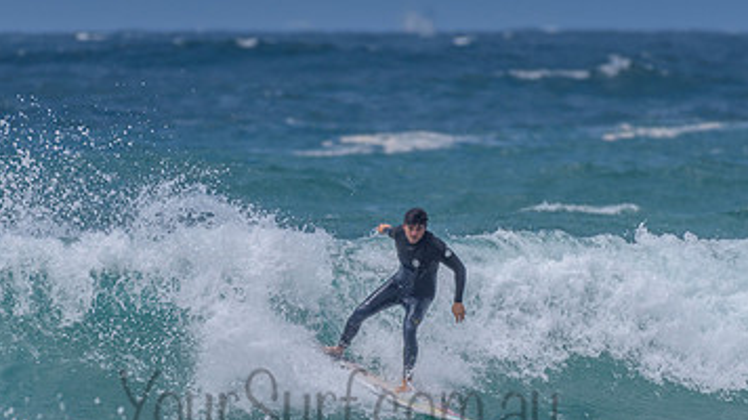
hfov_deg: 2.1
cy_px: 295
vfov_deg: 1.2
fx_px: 20800
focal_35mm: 1049
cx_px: 354
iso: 110
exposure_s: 1/2000
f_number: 5.6
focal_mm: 500
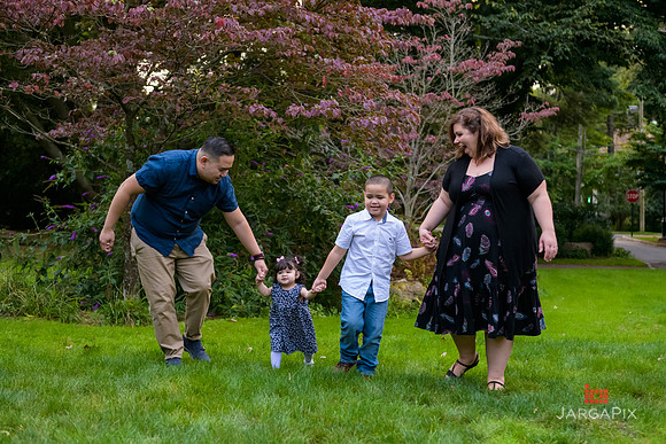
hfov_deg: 37.6
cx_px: 360
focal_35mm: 53
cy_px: 230
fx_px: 978
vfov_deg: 25.6
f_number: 3.2
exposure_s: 1/125
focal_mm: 48
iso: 1600
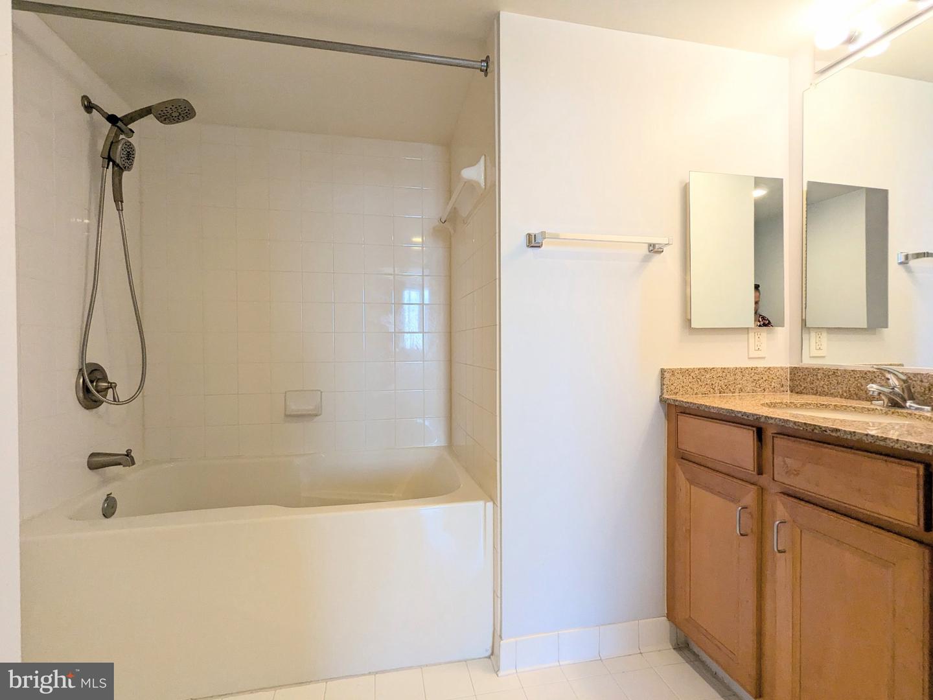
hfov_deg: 94.5
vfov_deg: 78.1
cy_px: 350
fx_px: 431
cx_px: 466
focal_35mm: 16
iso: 151
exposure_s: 1/120
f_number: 2.2
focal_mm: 2.35
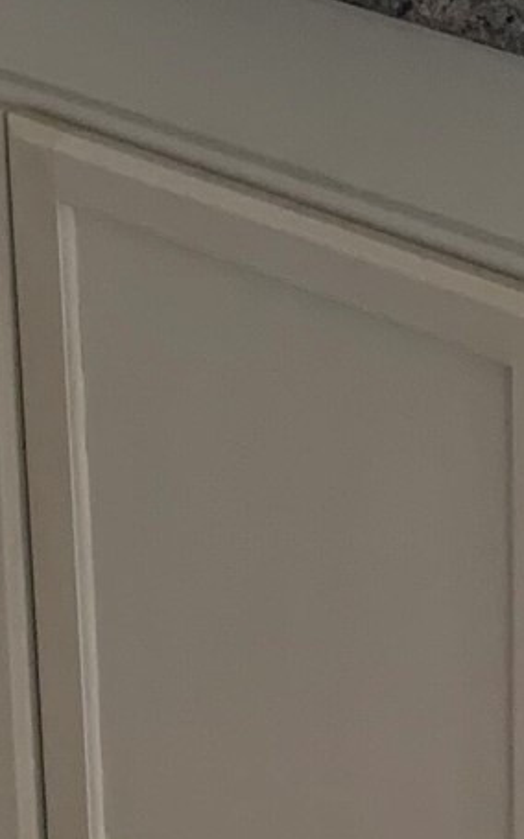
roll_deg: -0.1
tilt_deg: -19.5
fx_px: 2836
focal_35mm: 124
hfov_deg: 10.4
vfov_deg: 15.5
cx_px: 561
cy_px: -413
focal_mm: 4.25
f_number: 1.8
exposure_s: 1/60
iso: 100
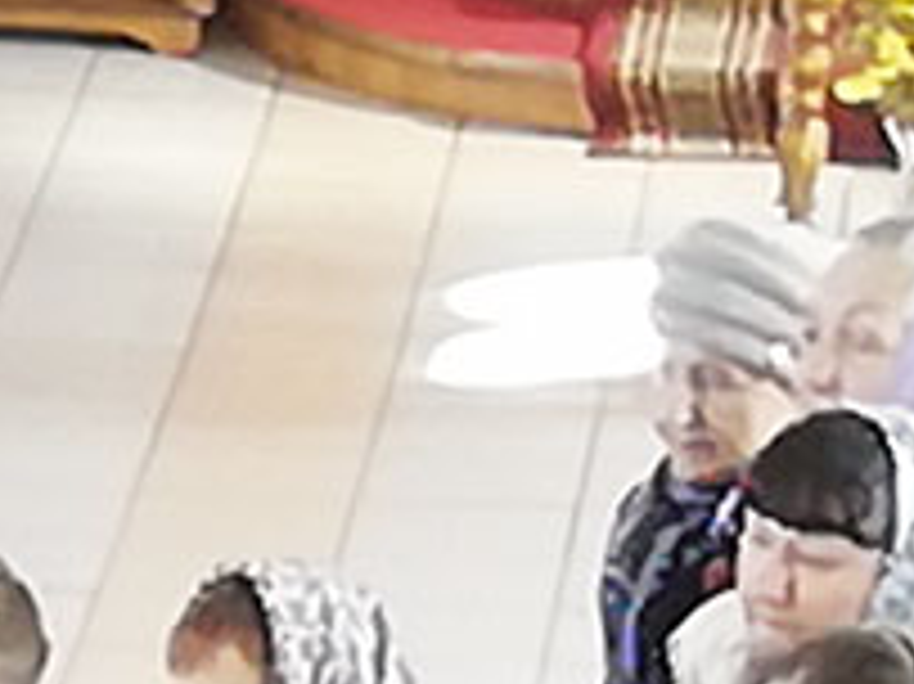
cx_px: -1337
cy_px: 1642
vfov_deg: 2.9
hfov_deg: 3.8
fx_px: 13432
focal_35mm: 509
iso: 200
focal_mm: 3.21
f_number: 2.2
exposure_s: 1/33.3
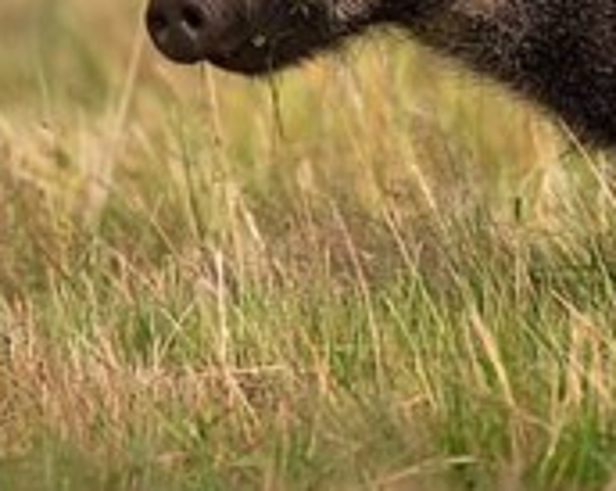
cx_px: 530
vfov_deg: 0.4
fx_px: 67632
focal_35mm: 3716
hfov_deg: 0.5
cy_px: -371
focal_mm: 850
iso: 1000
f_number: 5.6
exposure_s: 1/400
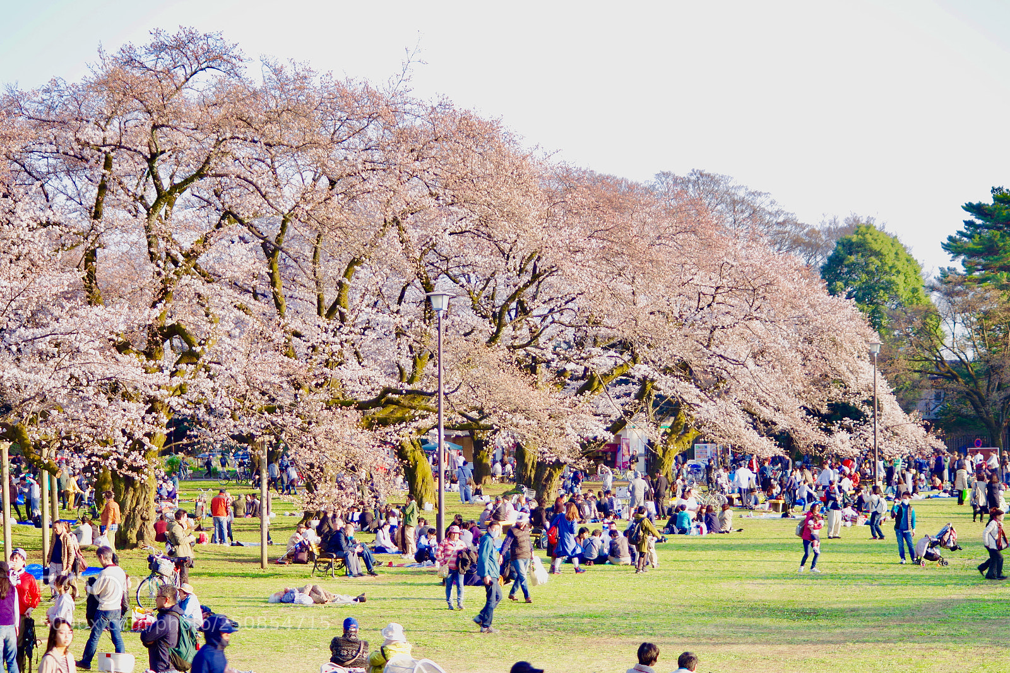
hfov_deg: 24.6
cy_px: 336
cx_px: 505
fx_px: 2314
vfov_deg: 16.5
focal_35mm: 82
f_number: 4
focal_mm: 55
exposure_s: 1/125
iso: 100
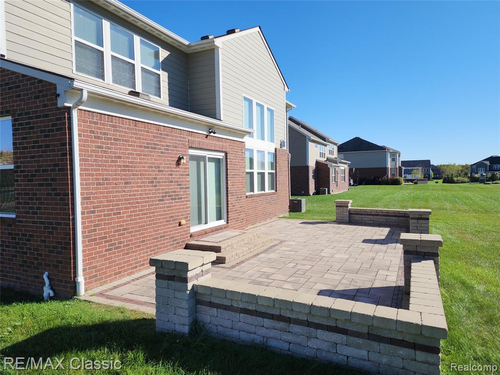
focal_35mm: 23
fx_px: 332
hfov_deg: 73.9
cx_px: 250
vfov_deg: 58.9
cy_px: 188
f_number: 1.8
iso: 12
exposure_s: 1/1186
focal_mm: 6.4
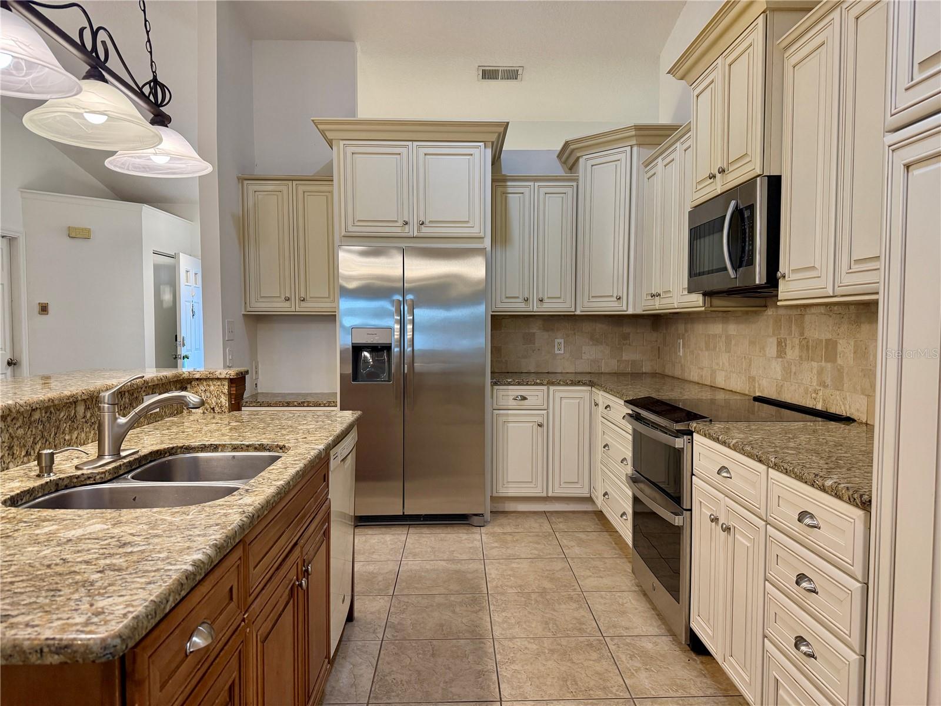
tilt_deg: -1.7
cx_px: 470
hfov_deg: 71.6
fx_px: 652
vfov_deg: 56.8
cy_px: 353
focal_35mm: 24
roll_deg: +0.0
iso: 250
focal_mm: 6.76
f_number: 1.78
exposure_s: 1/120
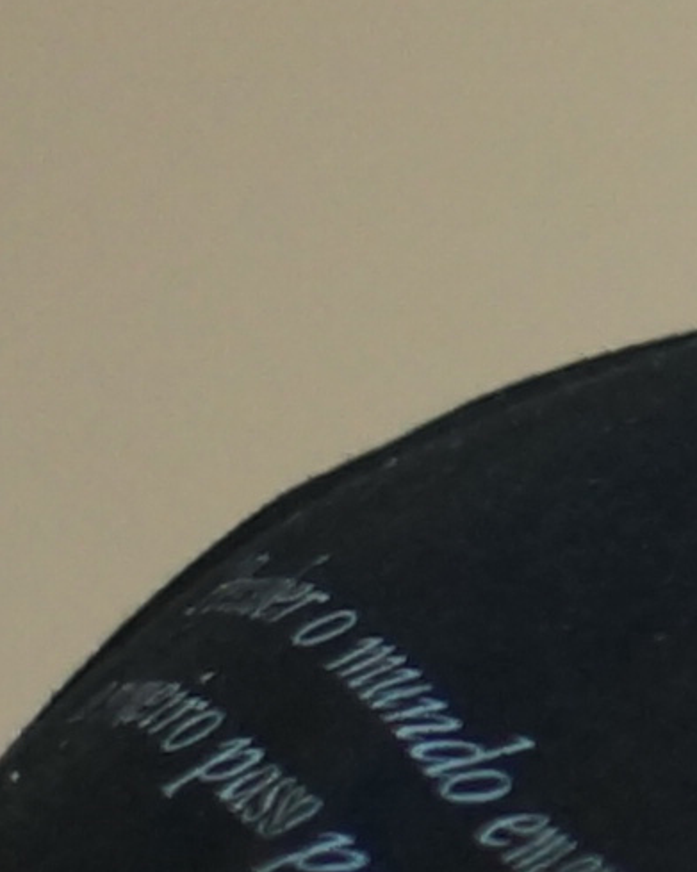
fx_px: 18236
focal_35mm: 707
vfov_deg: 2.7
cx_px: 3891
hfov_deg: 2.1
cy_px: 2375
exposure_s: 1/160
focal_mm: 50
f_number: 1.8
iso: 400
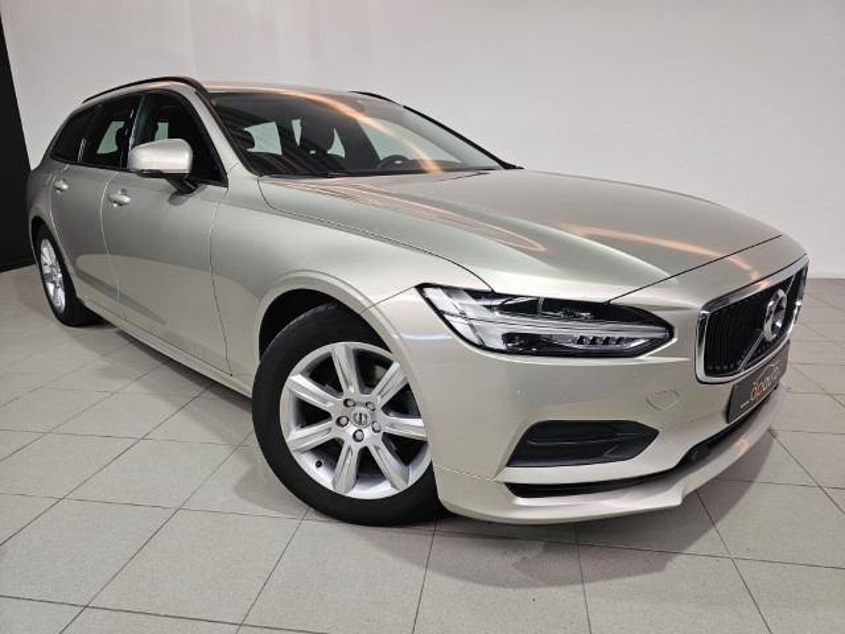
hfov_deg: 73.9
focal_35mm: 23
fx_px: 561
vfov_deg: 58.9
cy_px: 317
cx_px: 422
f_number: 1.7
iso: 80
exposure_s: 1/180
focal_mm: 6.3
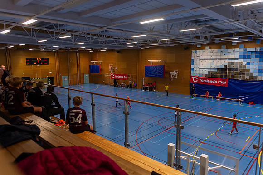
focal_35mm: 25
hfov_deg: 71.9
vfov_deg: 51.5
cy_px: 88
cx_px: 132
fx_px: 181
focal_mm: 24
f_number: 3.5
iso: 2000
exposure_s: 1/400
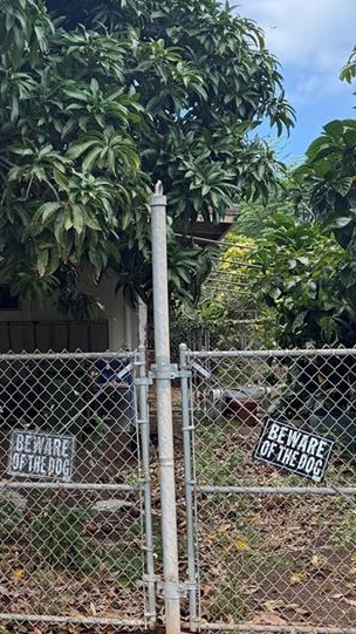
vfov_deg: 36.0
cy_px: 320
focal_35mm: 58
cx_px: -96
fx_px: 974
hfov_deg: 19.3
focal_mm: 6.76
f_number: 1.78
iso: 100
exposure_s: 1/1901
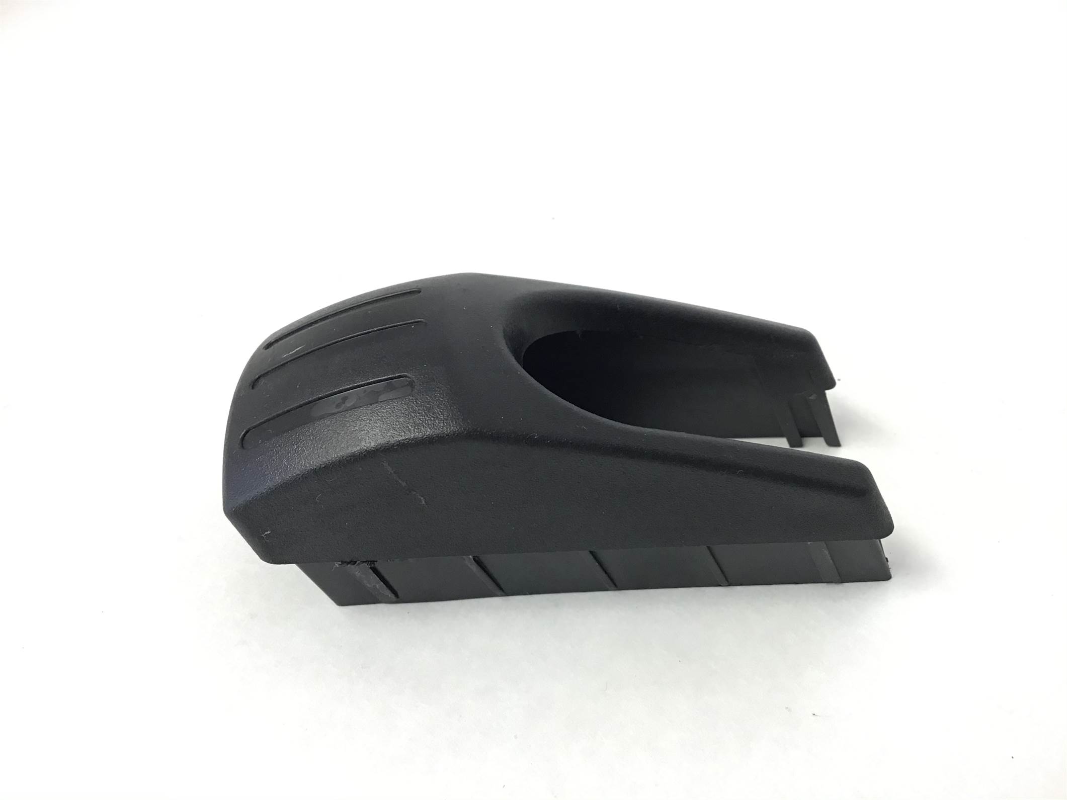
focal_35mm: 31
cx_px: 534
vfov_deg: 45.4
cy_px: 400
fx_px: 956
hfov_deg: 58.3
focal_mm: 3.3
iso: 50
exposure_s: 1/33
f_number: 2.4
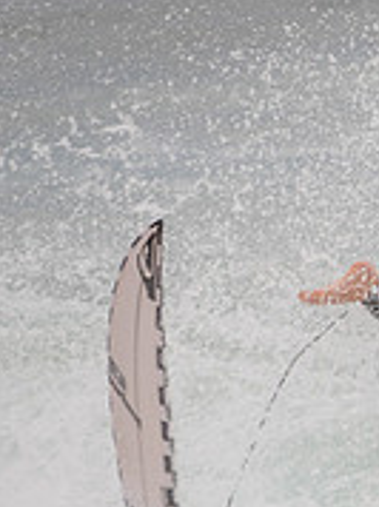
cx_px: 727
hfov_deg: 0.9
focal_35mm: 1568
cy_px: 449
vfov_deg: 1.3
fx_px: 22945
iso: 180
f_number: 5.6
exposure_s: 1/320
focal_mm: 500
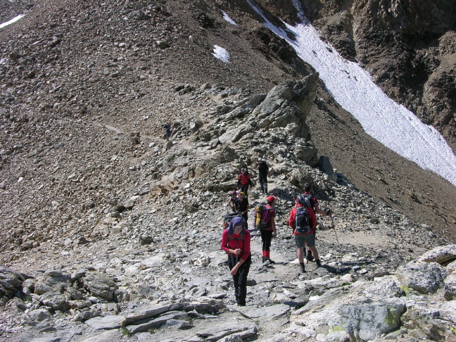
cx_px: 228
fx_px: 461
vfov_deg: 40.7
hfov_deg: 52.6
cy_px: 171
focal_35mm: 35
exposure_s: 1/222
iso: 50
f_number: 6.3
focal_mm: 8.9
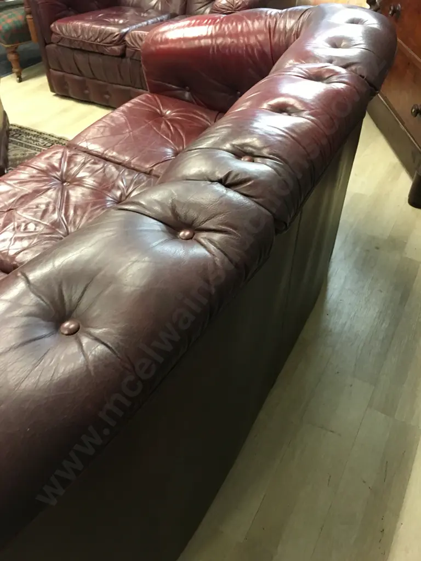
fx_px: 470
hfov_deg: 48.2
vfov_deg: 61.7
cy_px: 280
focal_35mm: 29
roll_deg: +2.7
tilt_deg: -40.9
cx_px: 210
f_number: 2.2
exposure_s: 1/10
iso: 80
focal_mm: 4.15
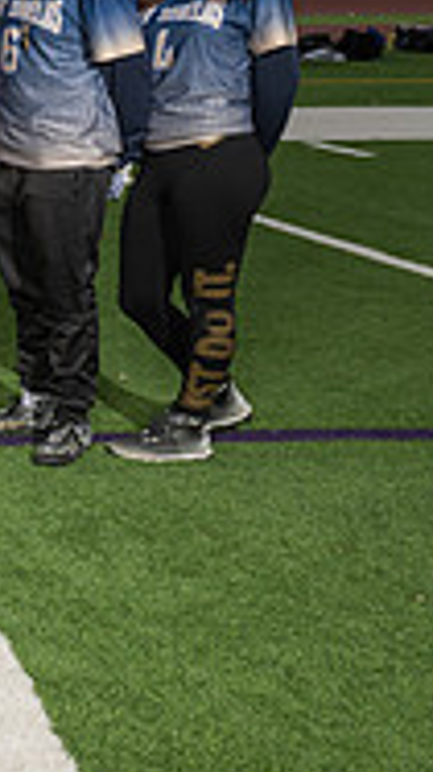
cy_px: 196
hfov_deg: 11.2
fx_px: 1696
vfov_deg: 25.3
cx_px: -719
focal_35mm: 83
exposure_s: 1/200
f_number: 8
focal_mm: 24
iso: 160
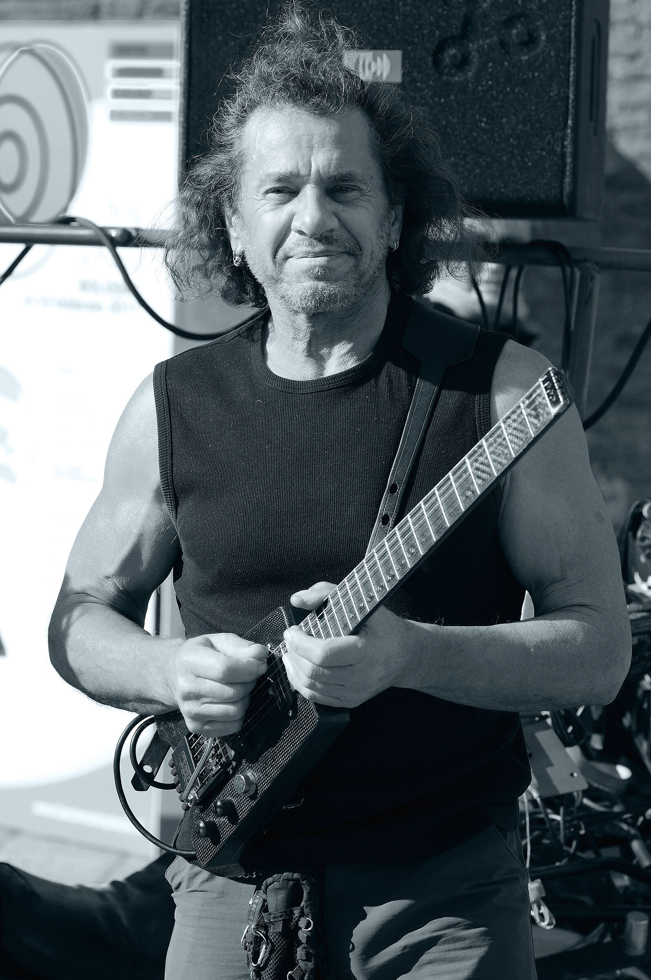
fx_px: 4569
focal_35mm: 168
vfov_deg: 12.2
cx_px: 326
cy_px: 490
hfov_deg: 8.2
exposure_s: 1/500
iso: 200
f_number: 5.6
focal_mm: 112
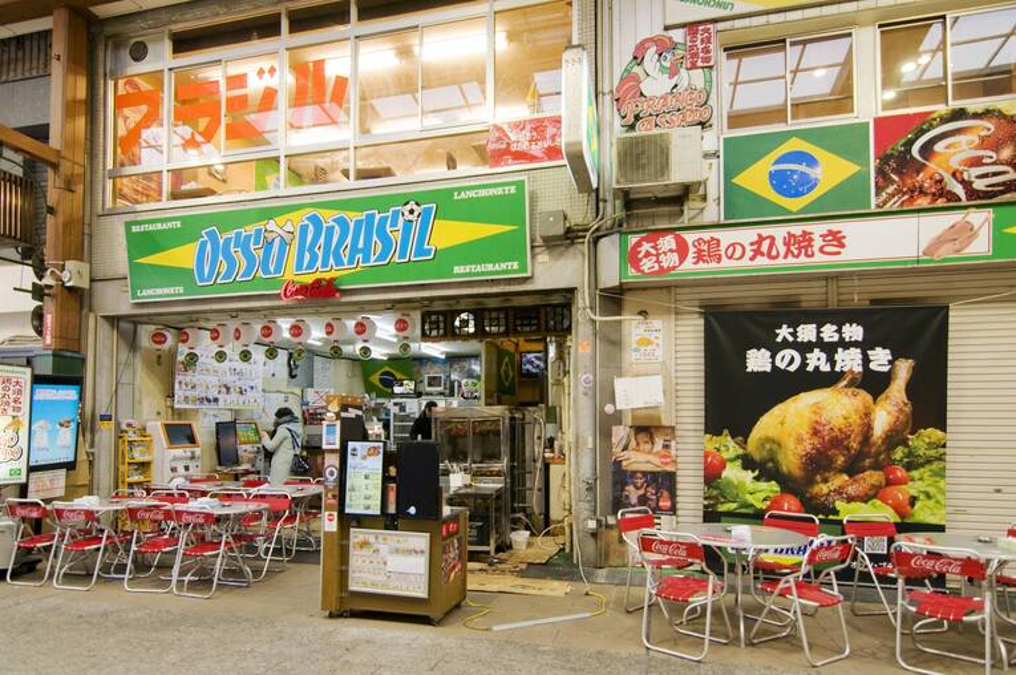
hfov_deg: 85.5
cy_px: 338
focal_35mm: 20
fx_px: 550
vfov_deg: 63.1
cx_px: 508
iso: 400
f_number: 10
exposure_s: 1/60
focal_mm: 13
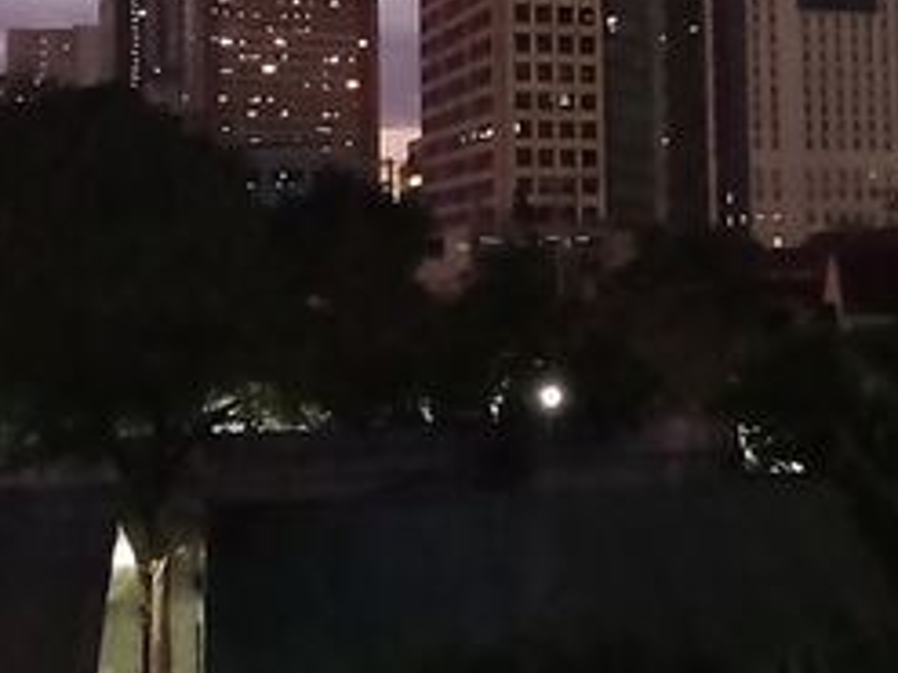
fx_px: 1608
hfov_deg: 31.2
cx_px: 458
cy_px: 213
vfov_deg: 23.5
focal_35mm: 62
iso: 1740
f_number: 2.2
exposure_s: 1/20
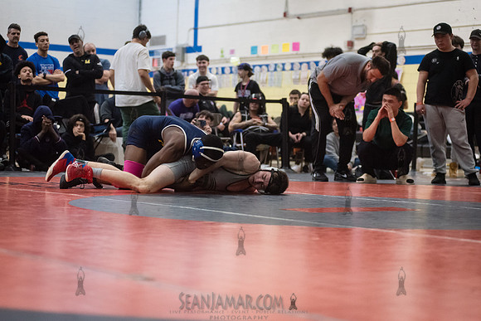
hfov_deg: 25.4
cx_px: 240
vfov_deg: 17.1
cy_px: 160
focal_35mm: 80
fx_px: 1069
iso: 8000
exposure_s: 1/500
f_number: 3.5
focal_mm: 80
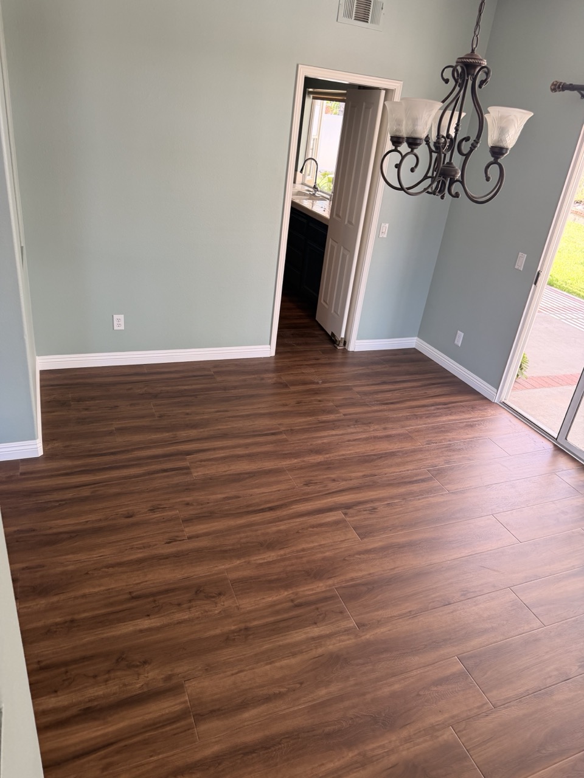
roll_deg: -9.0
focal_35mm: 24
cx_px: 292
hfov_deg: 56.8
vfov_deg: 71.6
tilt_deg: -24.6
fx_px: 540
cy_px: 389
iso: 125
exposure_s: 1/207
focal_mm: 6.76
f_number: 1.78
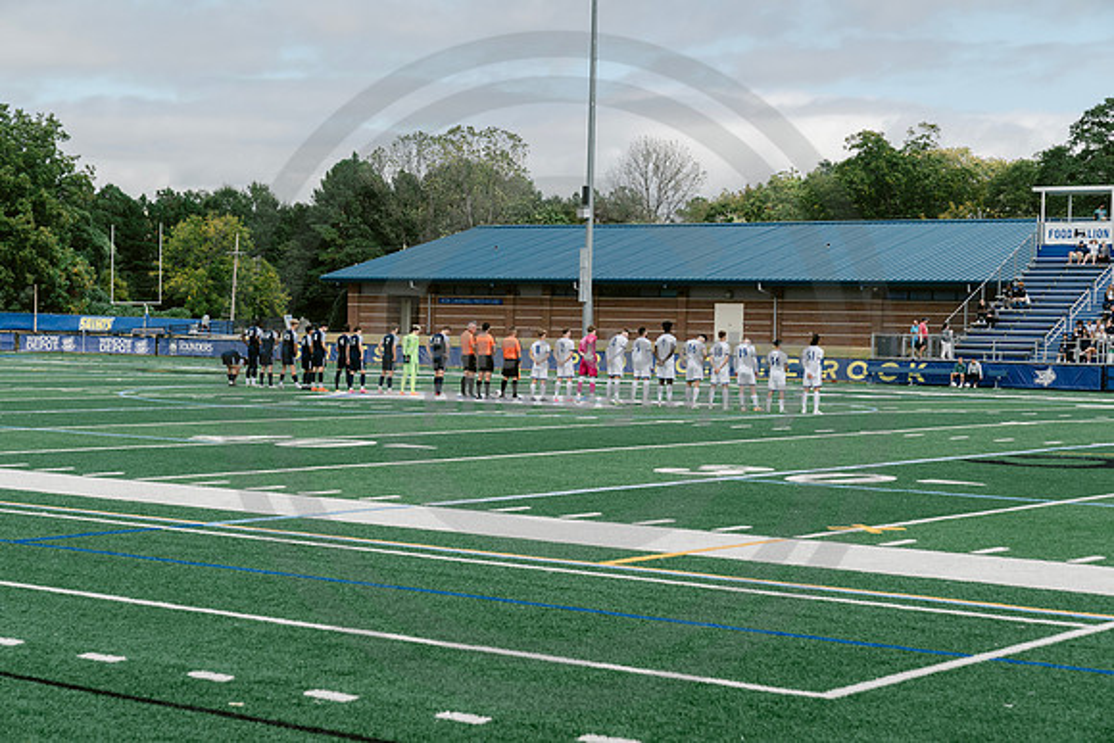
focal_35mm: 70
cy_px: 372
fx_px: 2167
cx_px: 557
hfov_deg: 28.8
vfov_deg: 19.5
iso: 400
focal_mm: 70
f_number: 5.6
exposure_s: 1/1250
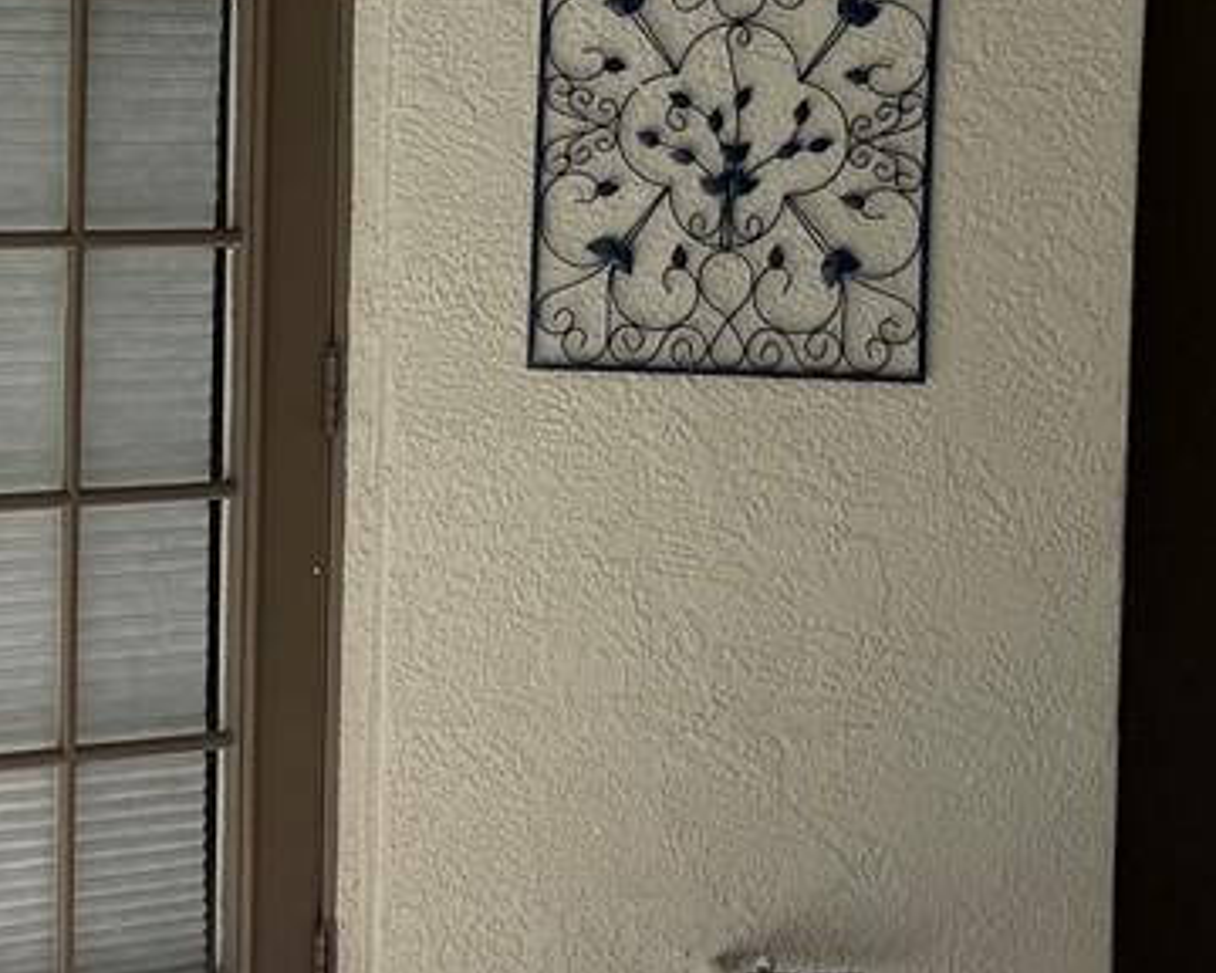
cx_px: 95
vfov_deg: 14.8
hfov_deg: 18.1
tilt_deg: -4.0
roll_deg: -0.3
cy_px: 253
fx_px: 3743
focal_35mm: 104
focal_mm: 6.76
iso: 80
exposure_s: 1/3145
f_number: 1.78
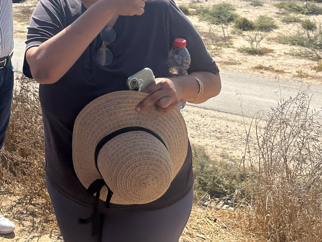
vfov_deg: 23.1
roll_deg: +2.9
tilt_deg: -8.5
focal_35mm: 60
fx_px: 558
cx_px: 1
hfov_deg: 30.0
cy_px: -17
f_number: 1.5
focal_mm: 5.7
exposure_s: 1/6211
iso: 50
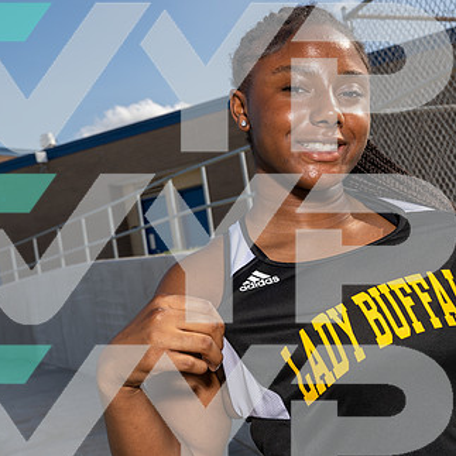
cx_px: 268
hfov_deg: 31.0
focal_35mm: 55
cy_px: 249
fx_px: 820
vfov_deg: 31.1
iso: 100
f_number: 8
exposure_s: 1/250
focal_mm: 36
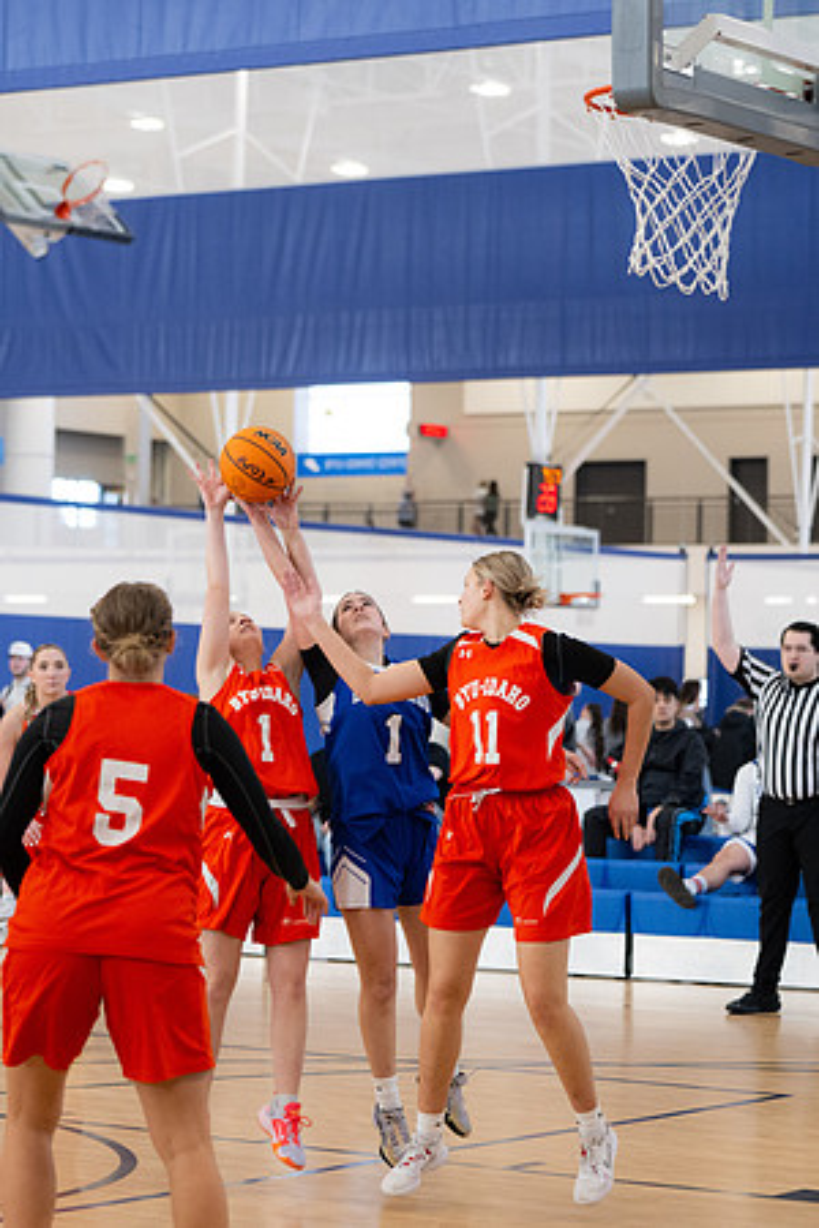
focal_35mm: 108
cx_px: 386
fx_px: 3677
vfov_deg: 19.0
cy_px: 605
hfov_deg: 12.7
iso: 2000
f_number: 2.8
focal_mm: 70
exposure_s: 1/500
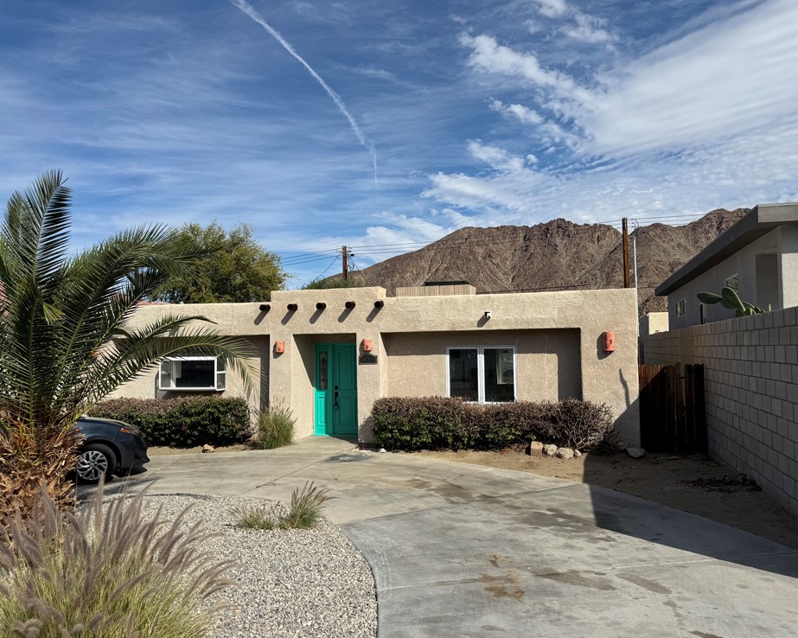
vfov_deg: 54.9
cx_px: 404
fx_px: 614
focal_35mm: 26
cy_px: 320
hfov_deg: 66.0
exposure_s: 1/8130
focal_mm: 6.76
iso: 80
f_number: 1.78
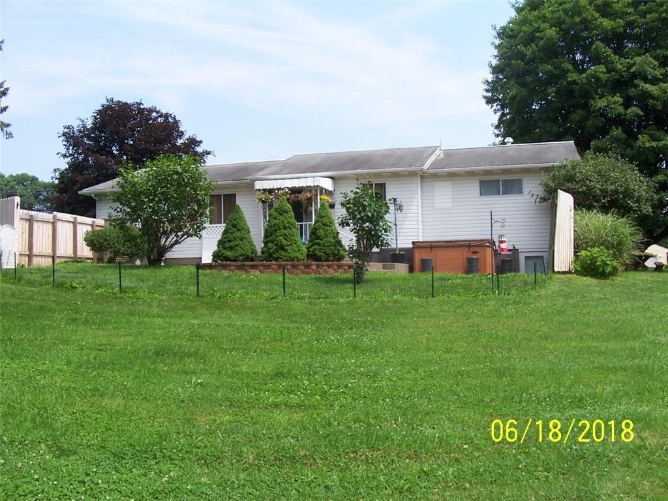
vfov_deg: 40.7
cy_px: 250
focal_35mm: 35
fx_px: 675
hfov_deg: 52.6
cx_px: 334
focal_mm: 6
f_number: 4
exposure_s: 1/500
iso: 80
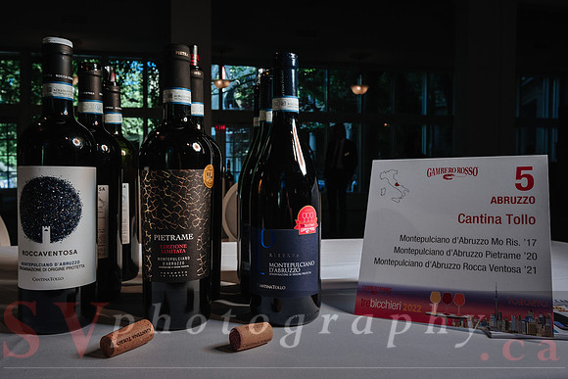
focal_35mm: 27
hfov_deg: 67.1
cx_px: 295
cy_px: 196
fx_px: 428
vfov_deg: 47.7
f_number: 8
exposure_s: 1/30
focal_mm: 17.4
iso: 200
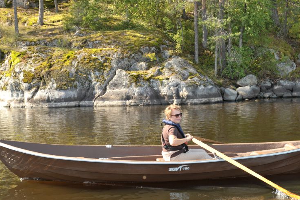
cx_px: 152
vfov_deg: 20.8
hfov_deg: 31.0
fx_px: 541
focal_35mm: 65
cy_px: 129
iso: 640
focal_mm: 48
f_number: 5.6
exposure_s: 1/500
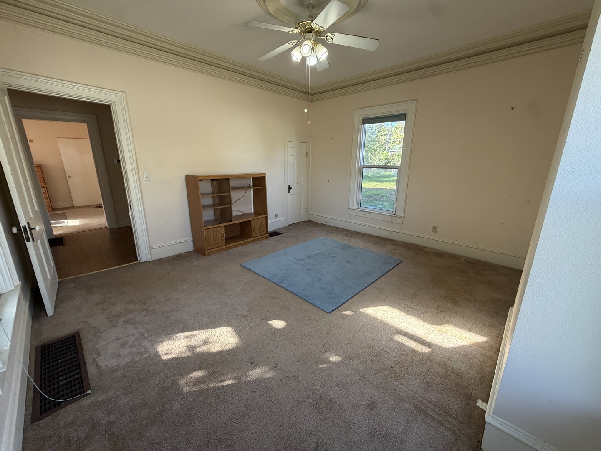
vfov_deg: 85.7
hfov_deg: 102.1
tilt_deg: -14.4
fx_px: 243
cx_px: 300
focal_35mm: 14
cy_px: 226
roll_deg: -0.5
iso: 160
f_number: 2.2
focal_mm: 2.22
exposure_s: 1/121
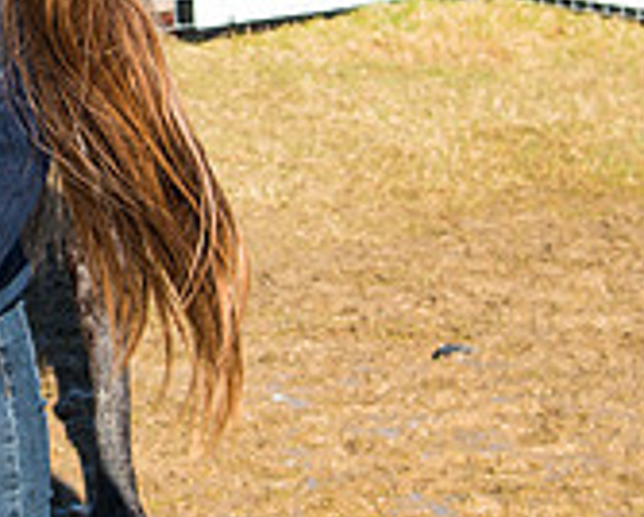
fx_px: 3187
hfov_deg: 11.2
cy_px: 62
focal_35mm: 167
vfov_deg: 9.2
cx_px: -228
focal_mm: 44
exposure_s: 1/250
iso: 125
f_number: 5
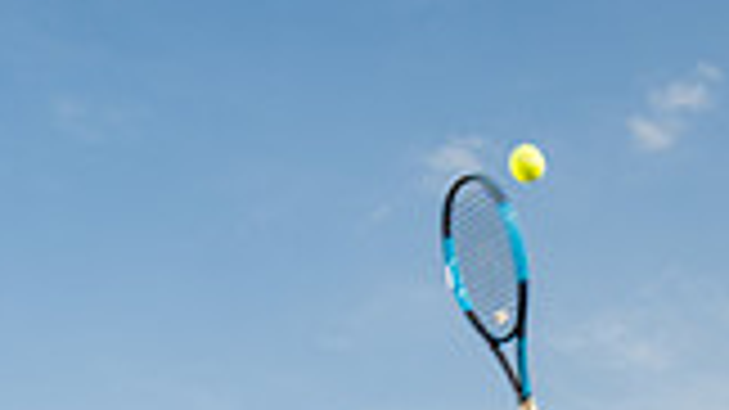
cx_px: 544
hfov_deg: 20.8
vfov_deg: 10.4
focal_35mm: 102
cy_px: 937
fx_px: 1971
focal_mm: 35
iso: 100
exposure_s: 1/640
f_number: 5.6
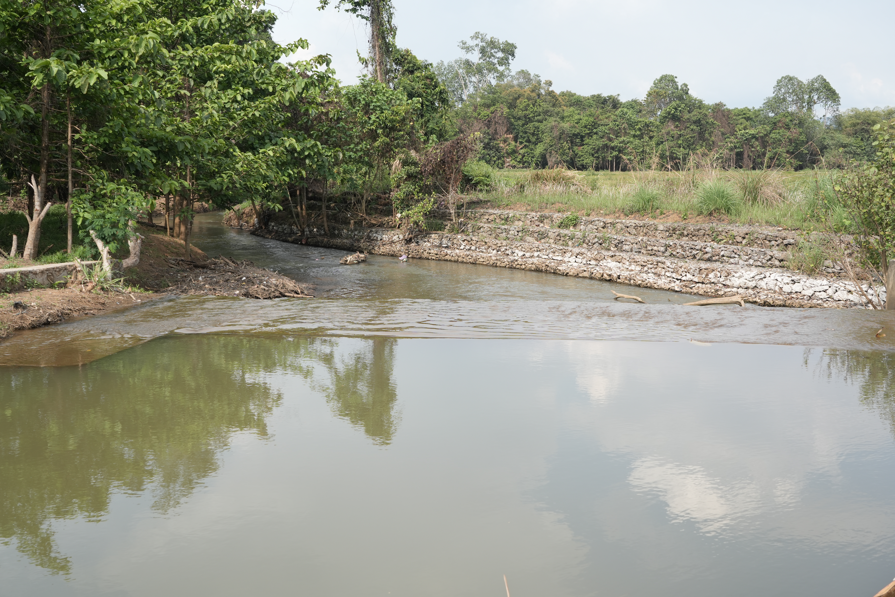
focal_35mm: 40
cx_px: 448
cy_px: 298
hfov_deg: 48.5
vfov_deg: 33.4
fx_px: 994
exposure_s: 1/320
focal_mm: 40
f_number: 7.1
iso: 250
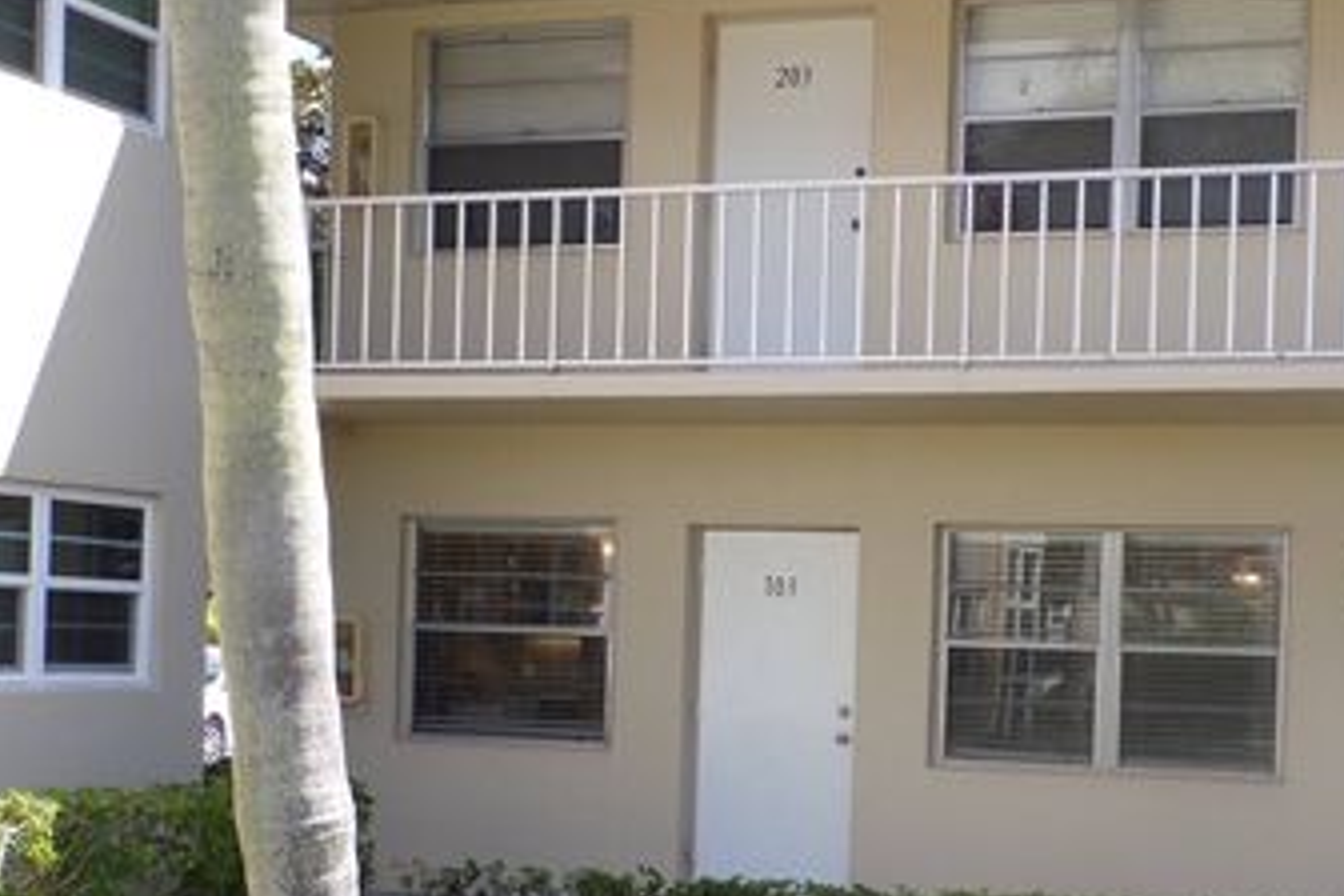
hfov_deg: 30.9
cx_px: 772
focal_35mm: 65
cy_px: 642
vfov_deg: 20.8
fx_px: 2426
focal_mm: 7.6
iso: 80
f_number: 4.9
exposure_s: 1/150
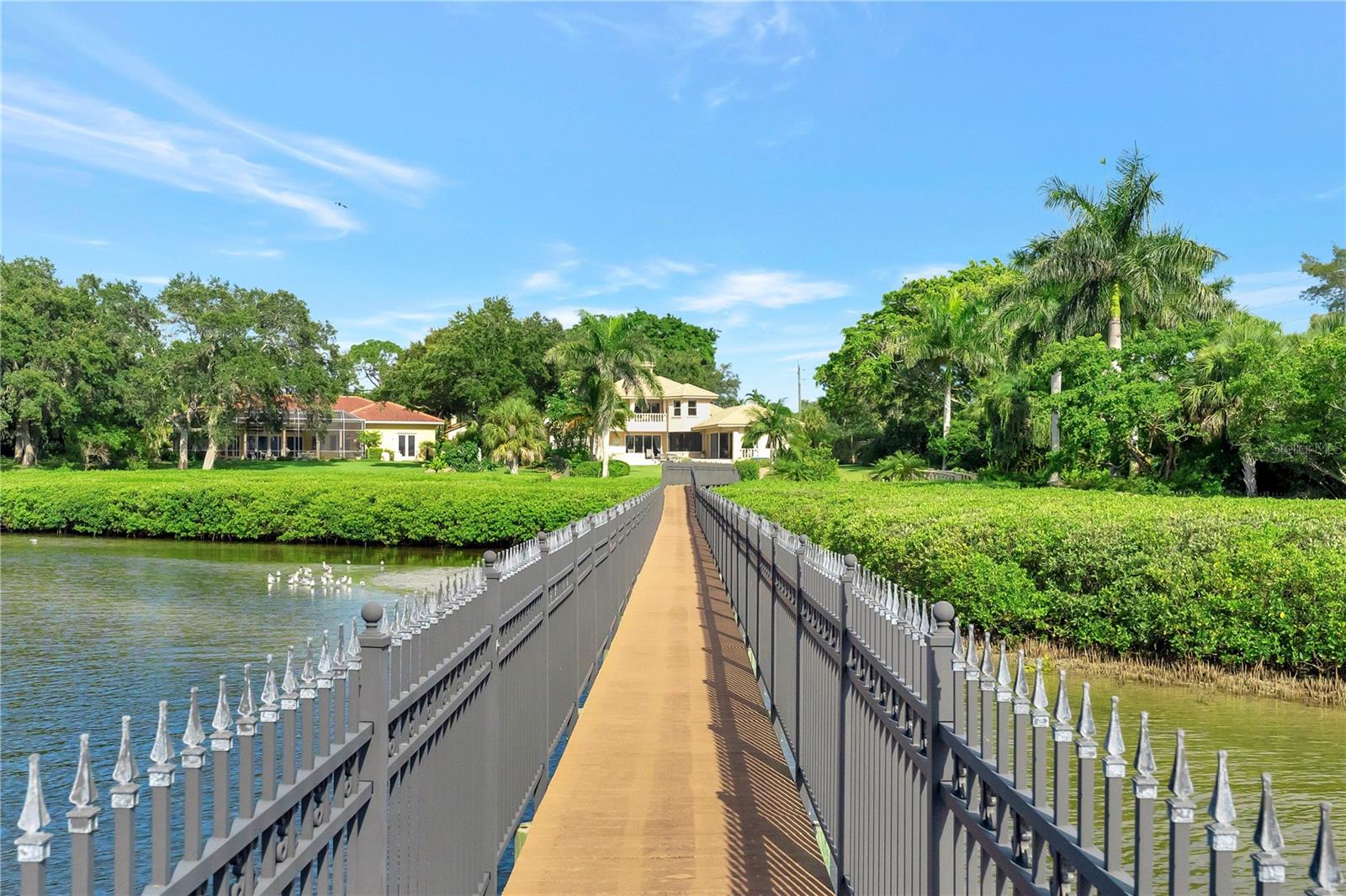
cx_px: 673
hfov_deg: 53.1
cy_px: 448
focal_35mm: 36
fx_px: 1346
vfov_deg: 36.9
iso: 2500
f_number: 8
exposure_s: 1/8000
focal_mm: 24
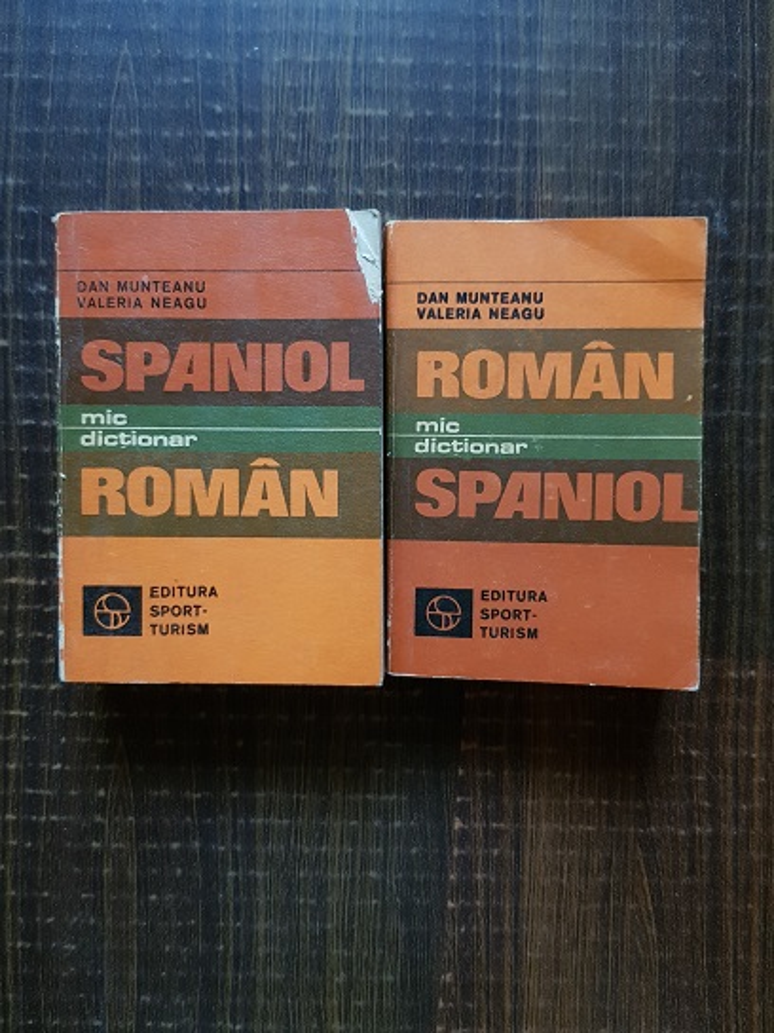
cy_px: 516
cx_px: 387
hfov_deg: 53.1
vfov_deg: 67.3
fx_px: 775
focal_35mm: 26
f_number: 1.7
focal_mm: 4.3
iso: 200
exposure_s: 1/21
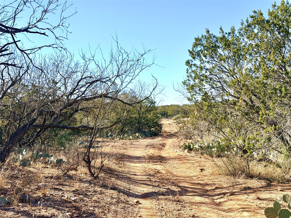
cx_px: 146
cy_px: 109
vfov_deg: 30.3
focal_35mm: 48
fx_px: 404
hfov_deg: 39.7
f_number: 1.78
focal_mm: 6.76
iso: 64
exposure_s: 1/4587
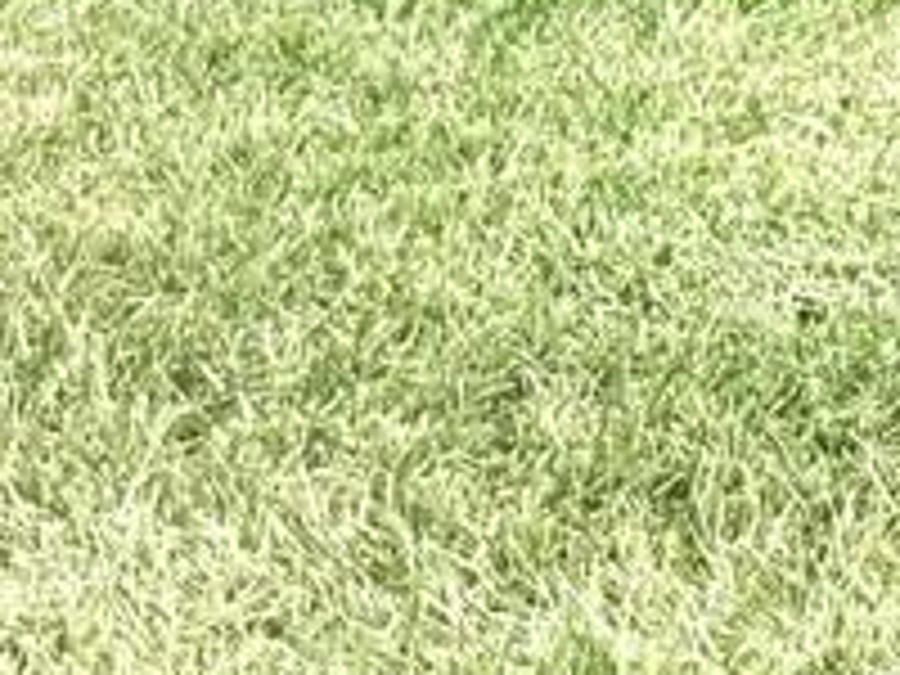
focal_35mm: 192
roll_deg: -2.3
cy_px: -1323
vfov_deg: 7.0
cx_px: 2943
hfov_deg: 8.3
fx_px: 4992
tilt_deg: +6.1
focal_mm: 6.76
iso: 80
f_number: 1.78
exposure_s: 1/4975
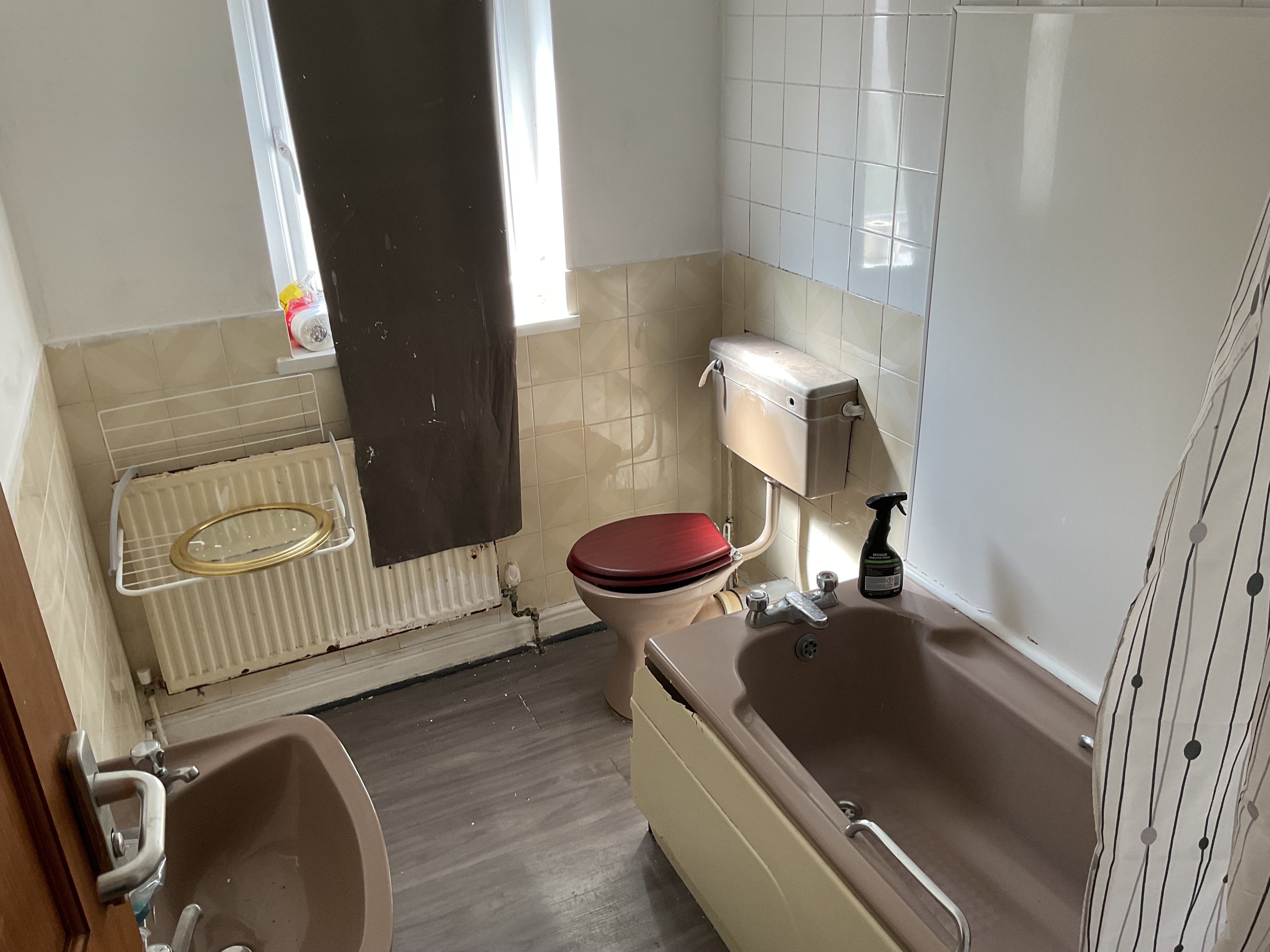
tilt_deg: -24.0
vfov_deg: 48.2
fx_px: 1064
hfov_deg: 61.7
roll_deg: +2.0
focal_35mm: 29
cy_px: 476
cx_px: 635
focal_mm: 3
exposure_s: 1/60
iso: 50
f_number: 1.8
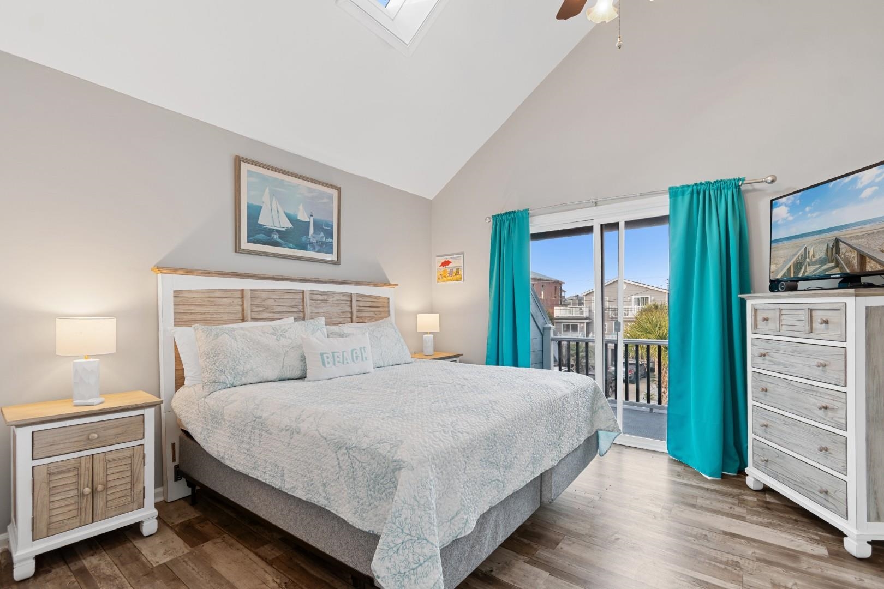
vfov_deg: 77.3
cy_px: 294
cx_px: 442
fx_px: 368
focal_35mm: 15
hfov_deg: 100.4
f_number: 4.5
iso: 100
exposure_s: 1/3
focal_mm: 10
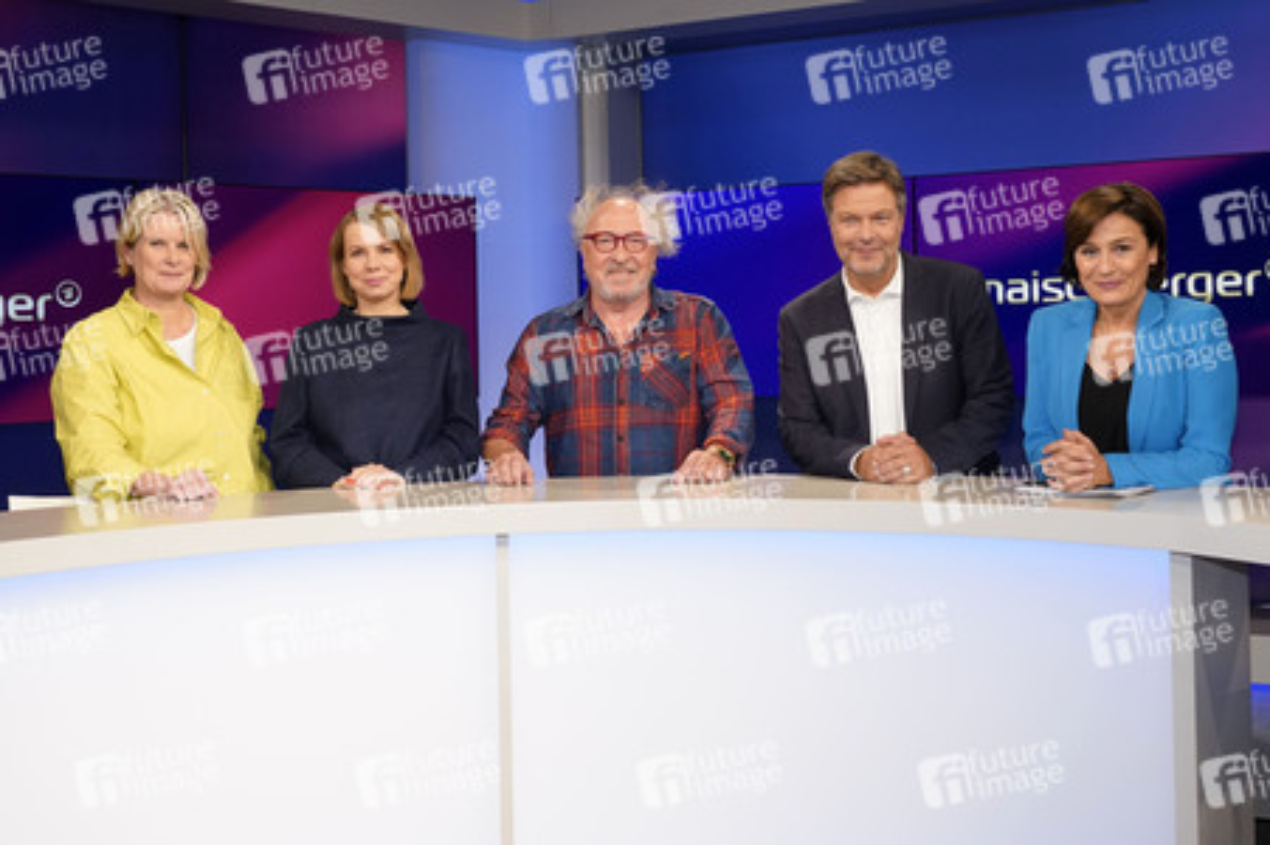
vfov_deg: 39.9
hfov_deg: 57.3
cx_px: 635
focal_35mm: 33
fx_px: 1163
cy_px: 422
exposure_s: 1/125
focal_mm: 33
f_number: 5.6
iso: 2000
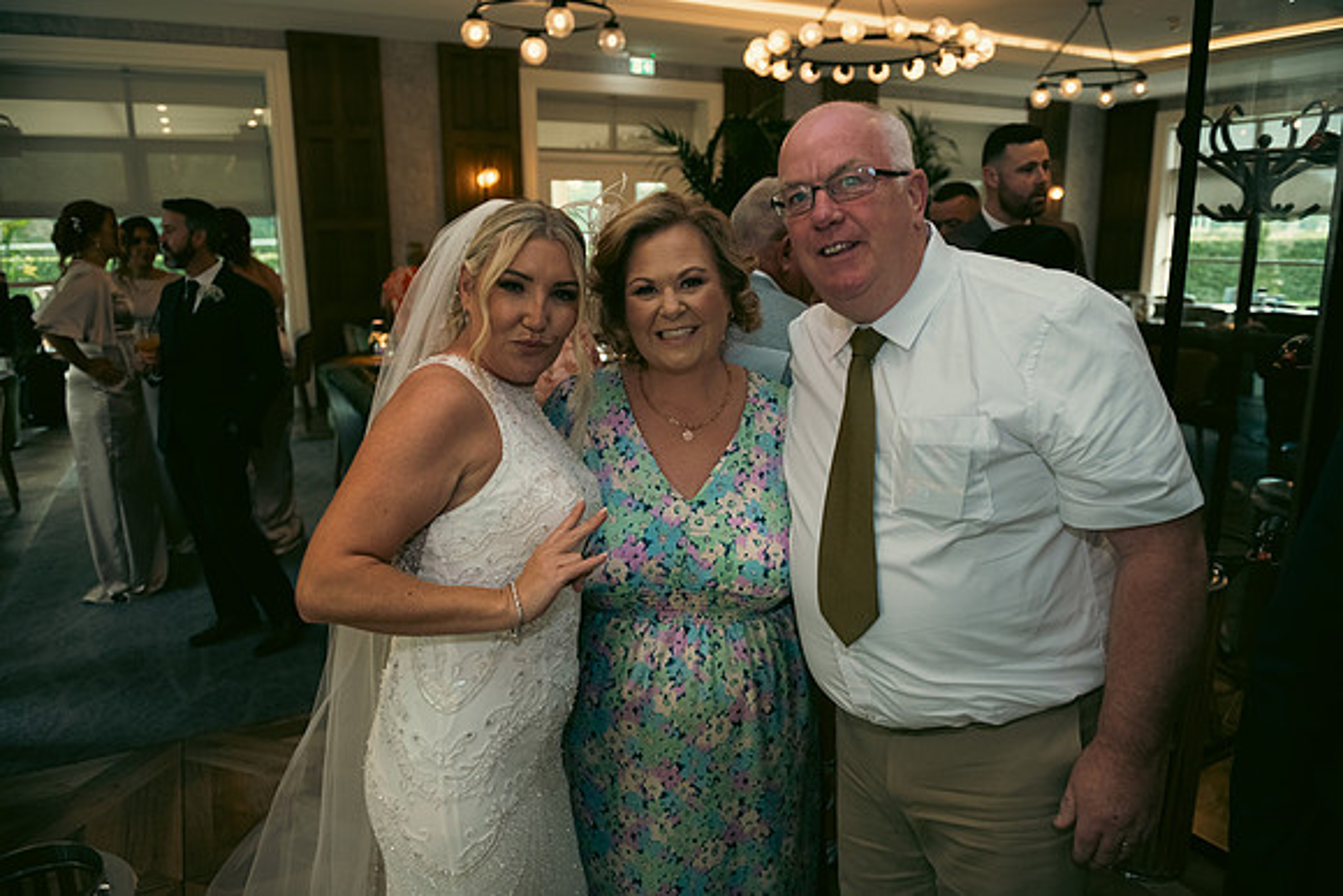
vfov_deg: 53.2
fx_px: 896
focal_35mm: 24
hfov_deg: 73.7
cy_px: 448
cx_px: 672
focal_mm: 24
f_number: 3.5
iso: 800
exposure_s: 1/160
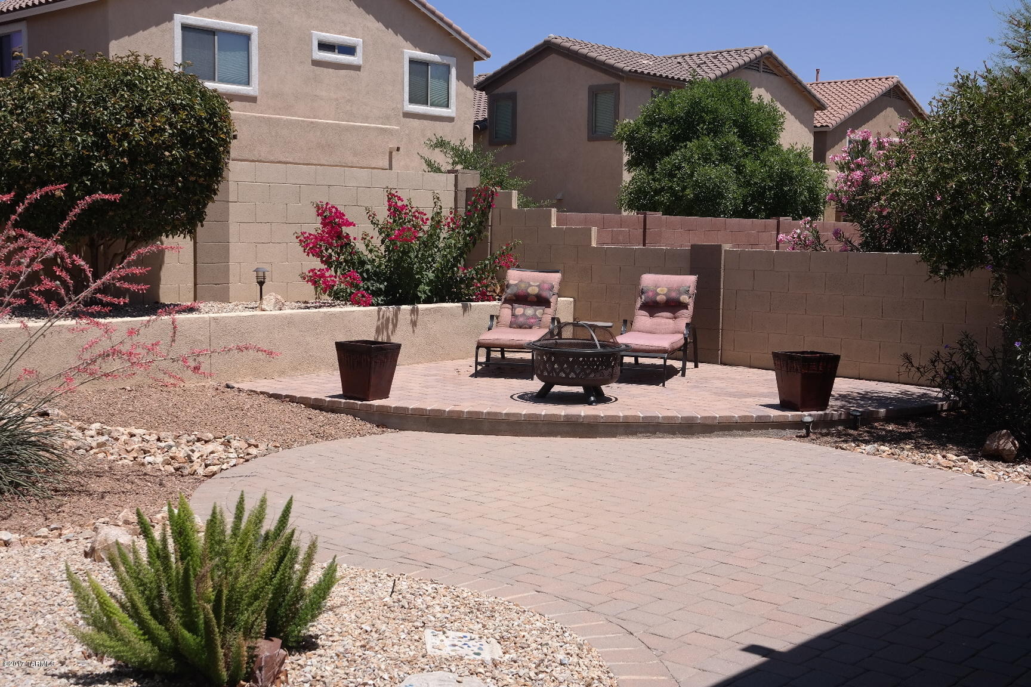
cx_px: 516
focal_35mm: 43
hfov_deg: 45.4
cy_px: 344
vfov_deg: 31.2
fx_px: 1231
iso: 100
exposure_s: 1/180
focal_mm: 28
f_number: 8
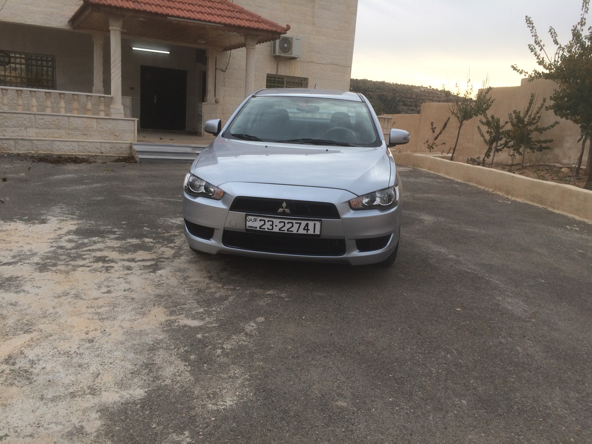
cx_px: 296
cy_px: 222
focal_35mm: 29
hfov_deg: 61.7
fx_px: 496
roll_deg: -4.0
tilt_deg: -11.6
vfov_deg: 48.2
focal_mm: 4.15
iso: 32
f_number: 2.2
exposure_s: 1/507
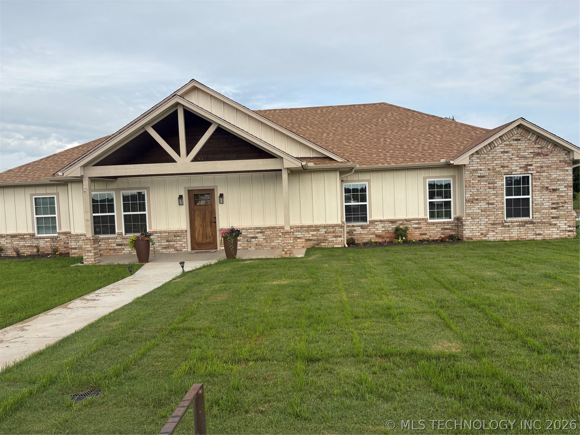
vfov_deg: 53.1
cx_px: 290
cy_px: 218
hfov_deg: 67.3
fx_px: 436
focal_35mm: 26
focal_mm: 5.96
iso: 50
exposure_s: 1/2141
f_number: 1.6
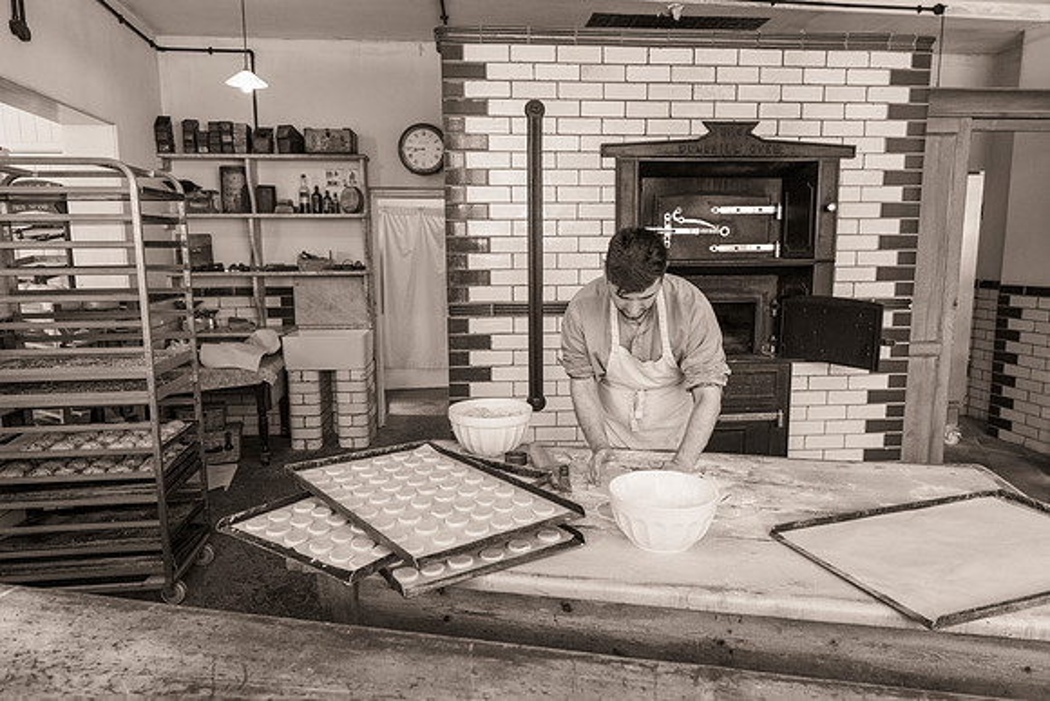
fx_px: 700
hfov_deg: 73.7
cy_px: 350
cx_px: 525
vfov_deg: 53.2
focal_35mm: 24
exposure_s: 1/125
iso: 1400
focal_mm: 24
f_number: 6.3
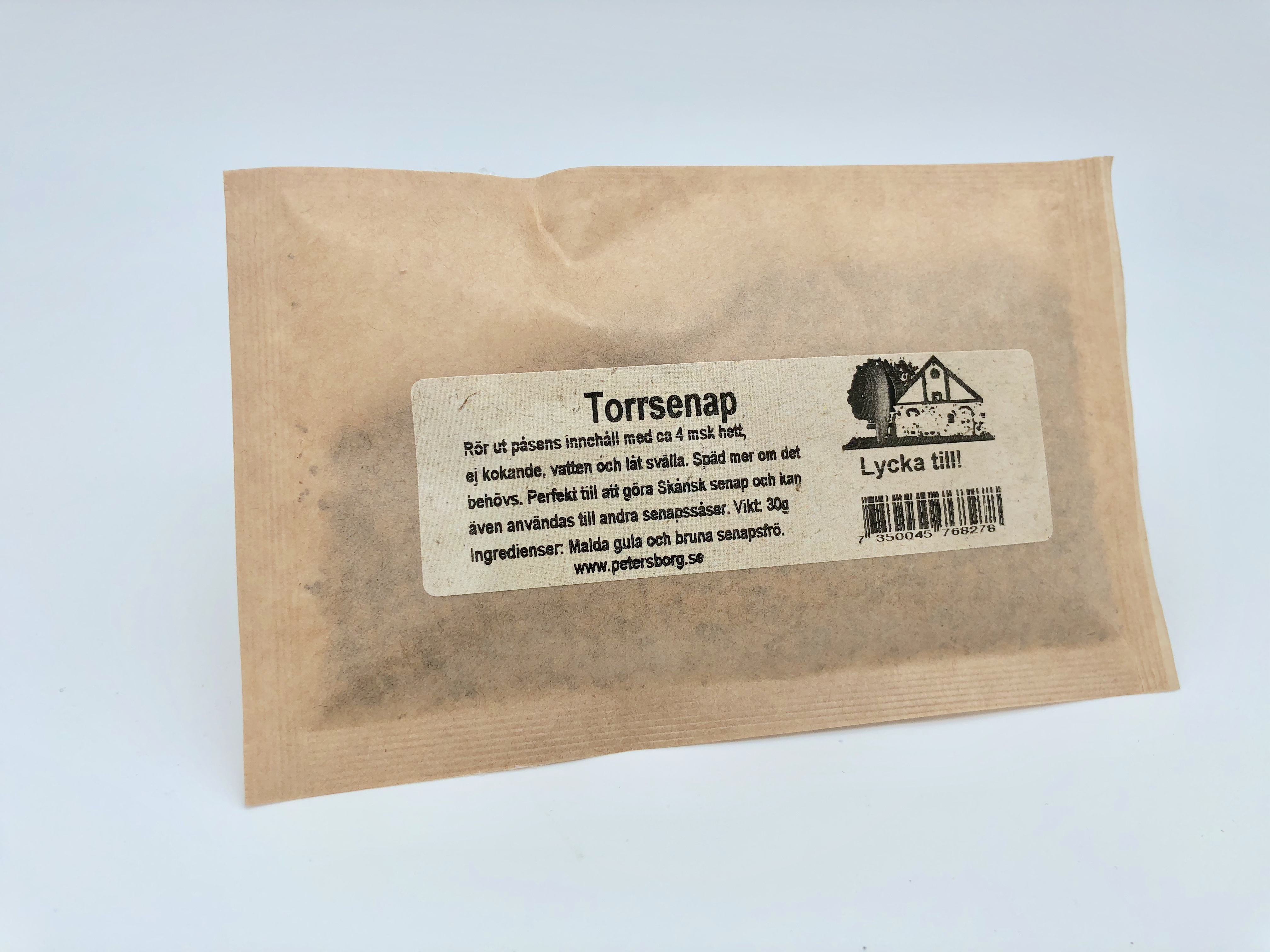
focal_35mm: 28
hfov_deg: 63.4
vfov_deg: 49.7
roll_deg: -2.3
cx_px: 635
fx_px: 1027
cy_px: 476
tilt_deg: -30.6
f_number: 1.8
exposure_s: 1/381
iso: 20
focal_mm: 4
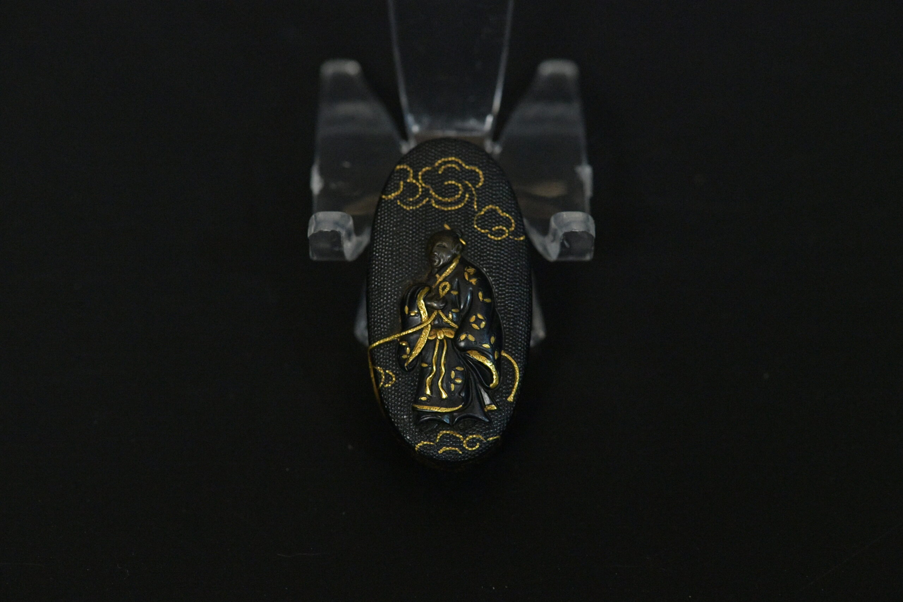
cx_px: 452
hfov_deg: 19.5
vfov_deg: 13.0
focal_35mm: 105
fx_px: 2634
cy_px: 301
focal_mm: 105
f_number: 10
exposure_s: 1/125
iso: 11400
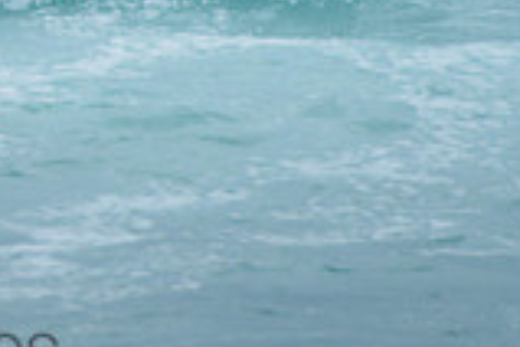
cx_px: -331
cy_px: -247
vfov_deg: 0.8
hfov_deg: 1.2
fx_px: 25825
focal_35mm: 1788
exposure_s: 1/1600
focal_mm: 400
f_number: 8
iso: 500
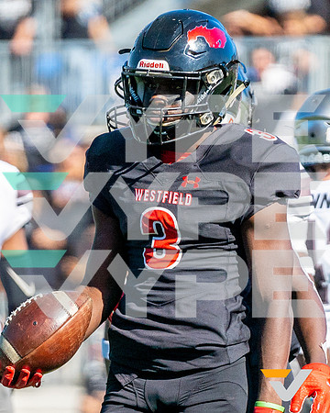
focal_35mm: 689
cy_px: 382
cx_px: 140
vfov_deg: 2.8
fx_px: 8411
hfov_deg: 2.2
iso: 400
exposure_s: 1/3200
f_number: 3.2
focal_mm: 200
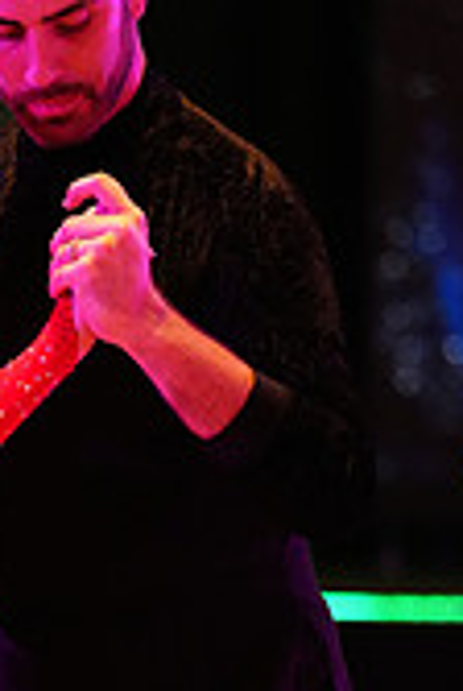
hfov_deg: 3.1
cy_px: 902
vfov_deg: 4.7
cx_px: -143
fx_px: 8453
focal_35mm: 440
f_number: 2.8
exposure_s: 1/320
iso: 5000
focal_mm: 127
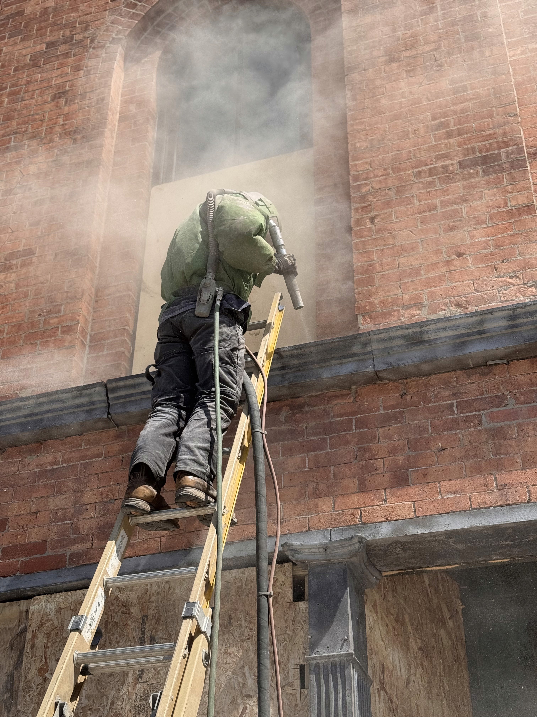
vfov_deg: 39.7
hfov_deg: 30.3
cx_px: 268
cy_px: 358
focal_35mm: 48
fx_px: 993
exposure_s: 1/4310
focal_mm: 6.76
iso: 64
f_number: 1.78
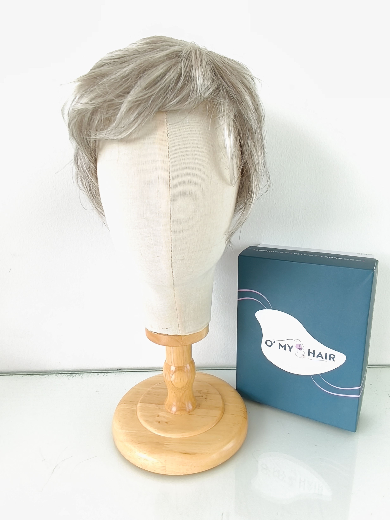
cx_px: 195
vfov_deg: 73.9
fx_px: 345
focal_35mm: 23
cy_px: 260
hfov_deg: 58.9
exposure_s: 1/60
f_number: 2.2
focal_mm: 1.65
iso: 50
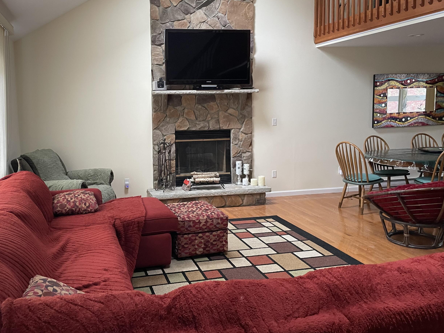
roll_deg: +1.9
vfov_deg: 44.1
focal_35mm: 32
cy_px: 151
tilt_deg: -7.0
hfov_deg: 56.3
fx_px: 410
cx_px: 174
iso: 320
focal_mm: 4.2
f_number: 1.6
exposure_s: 1/60
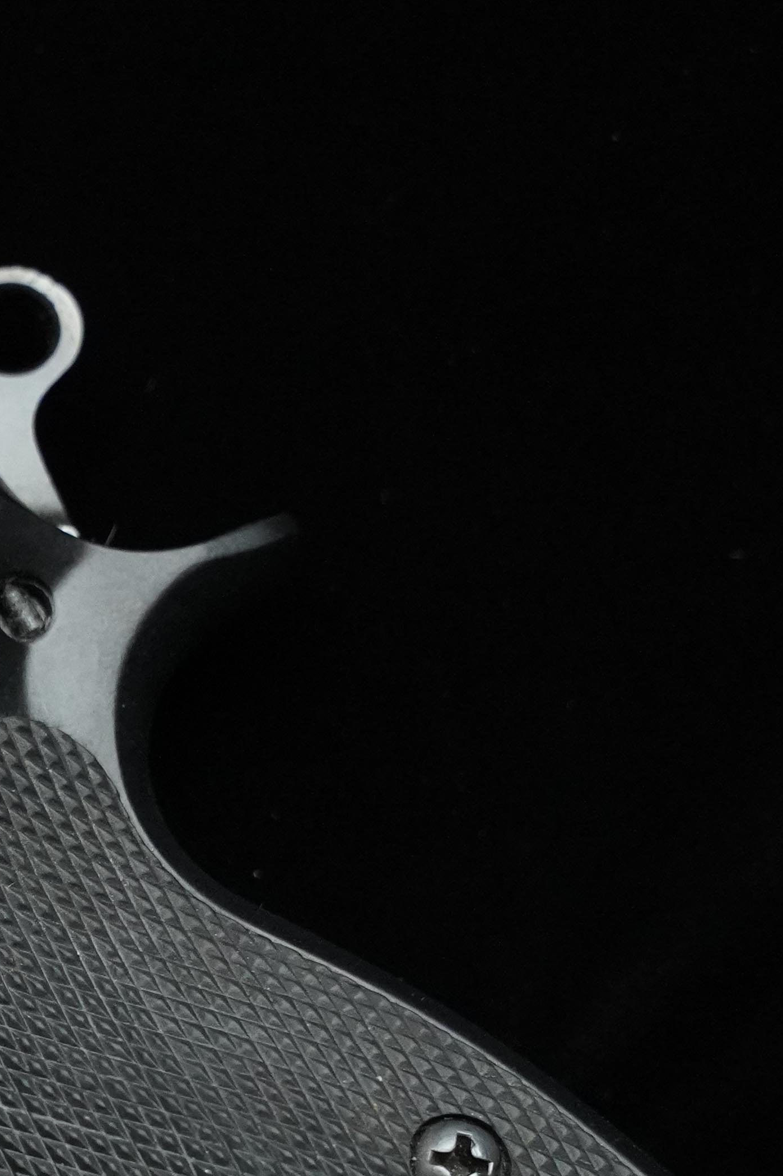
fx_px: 4098
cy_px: 1019
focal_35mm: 126
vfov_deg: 16.1
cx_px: -496
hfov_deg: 10.4
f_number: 6.3
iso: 8000
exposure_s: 1/160
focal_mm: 43.9
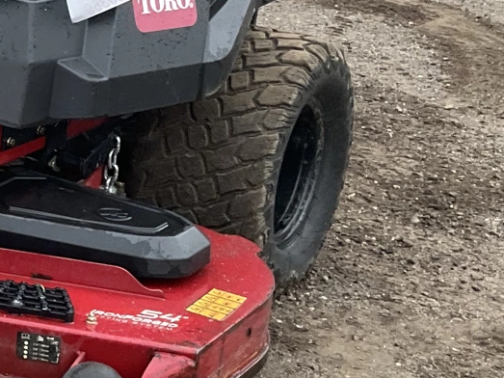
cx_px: -242
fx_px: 1616
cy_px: 75
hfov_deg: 16.3
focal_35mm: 111
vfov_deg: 13.3
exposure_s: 1/172
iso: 32
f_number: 1.8
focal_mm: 3
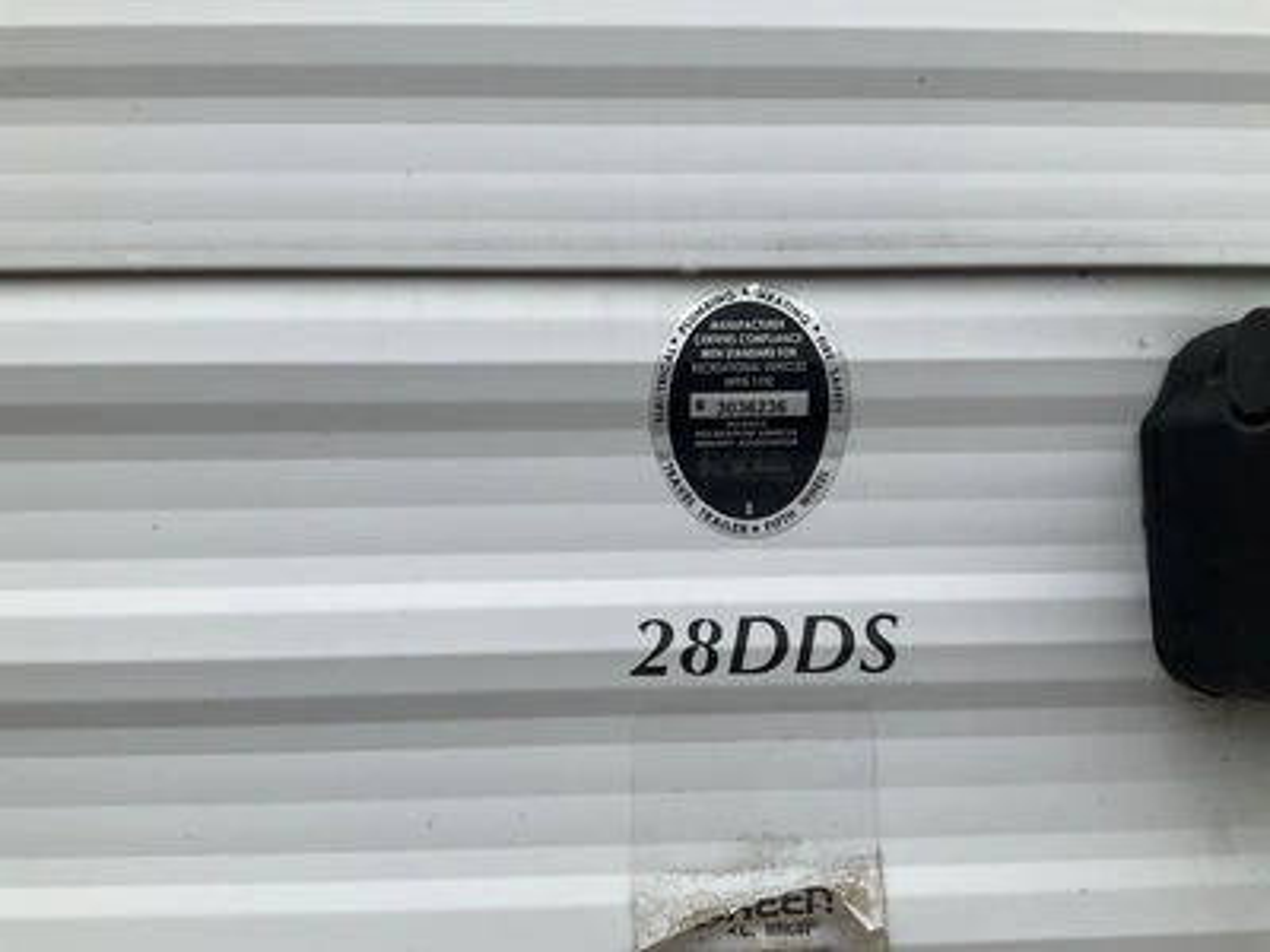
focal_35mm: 29
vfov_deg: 48.2
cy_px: 476
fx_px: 1064
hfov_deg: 61.7
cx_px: 635
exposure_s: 1/1098
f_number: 1.8
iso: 25
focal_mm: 3
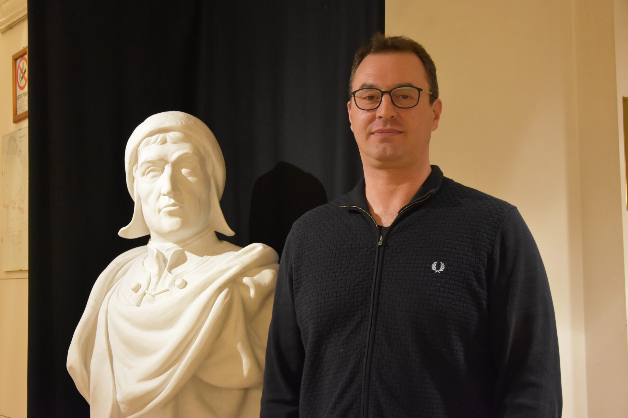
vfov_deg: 23.8
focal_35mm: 57
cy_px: 209
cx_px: 314
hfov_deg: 35.1
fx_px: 994
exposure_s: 1/60
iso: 2800
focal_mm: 38
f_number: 4.5
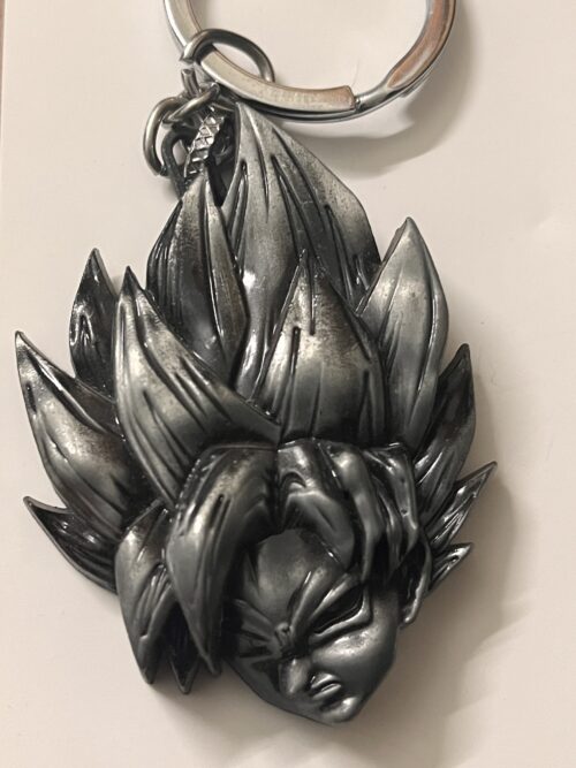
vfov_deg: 67.3
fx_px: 577
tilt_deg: -70.7
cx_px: 288
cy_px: 384
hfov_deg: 53.0
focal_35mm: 26
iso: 500
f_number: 1.6
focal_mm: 5.1
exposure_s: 1/33
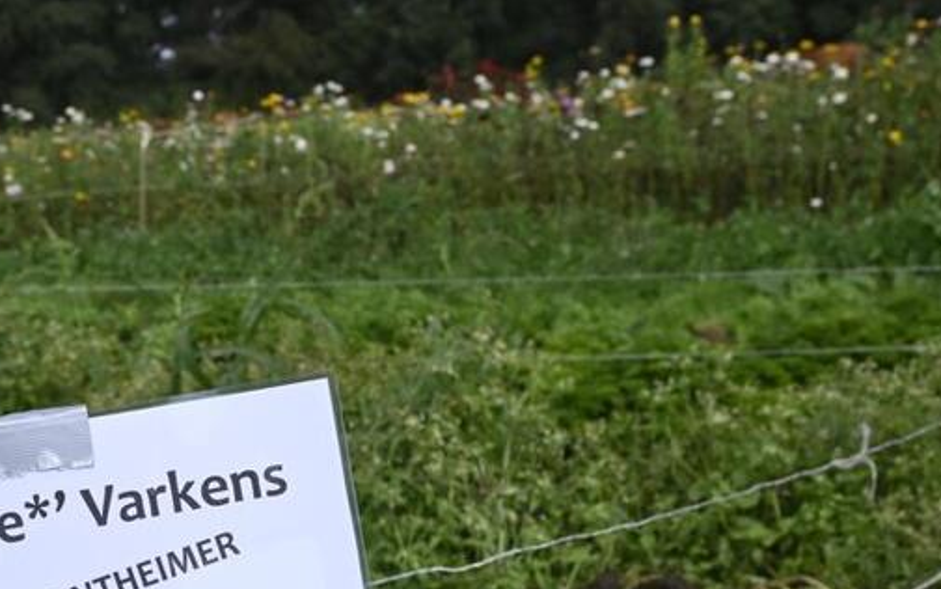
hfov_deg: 20.4
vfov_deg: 13.0
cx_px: 119
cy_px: 523
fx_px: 2565
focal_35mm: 100
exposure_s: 1/500
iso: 400
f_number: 11
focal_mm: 50
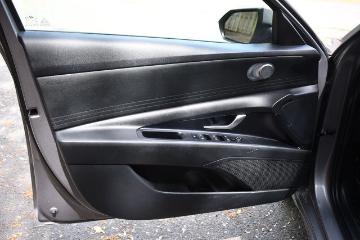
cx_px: 180
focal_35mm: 31
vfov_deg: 42.3
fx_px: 310
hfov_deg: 60.3
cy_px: 120
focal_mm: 21
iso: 450
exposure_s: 1/250
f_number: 3.8
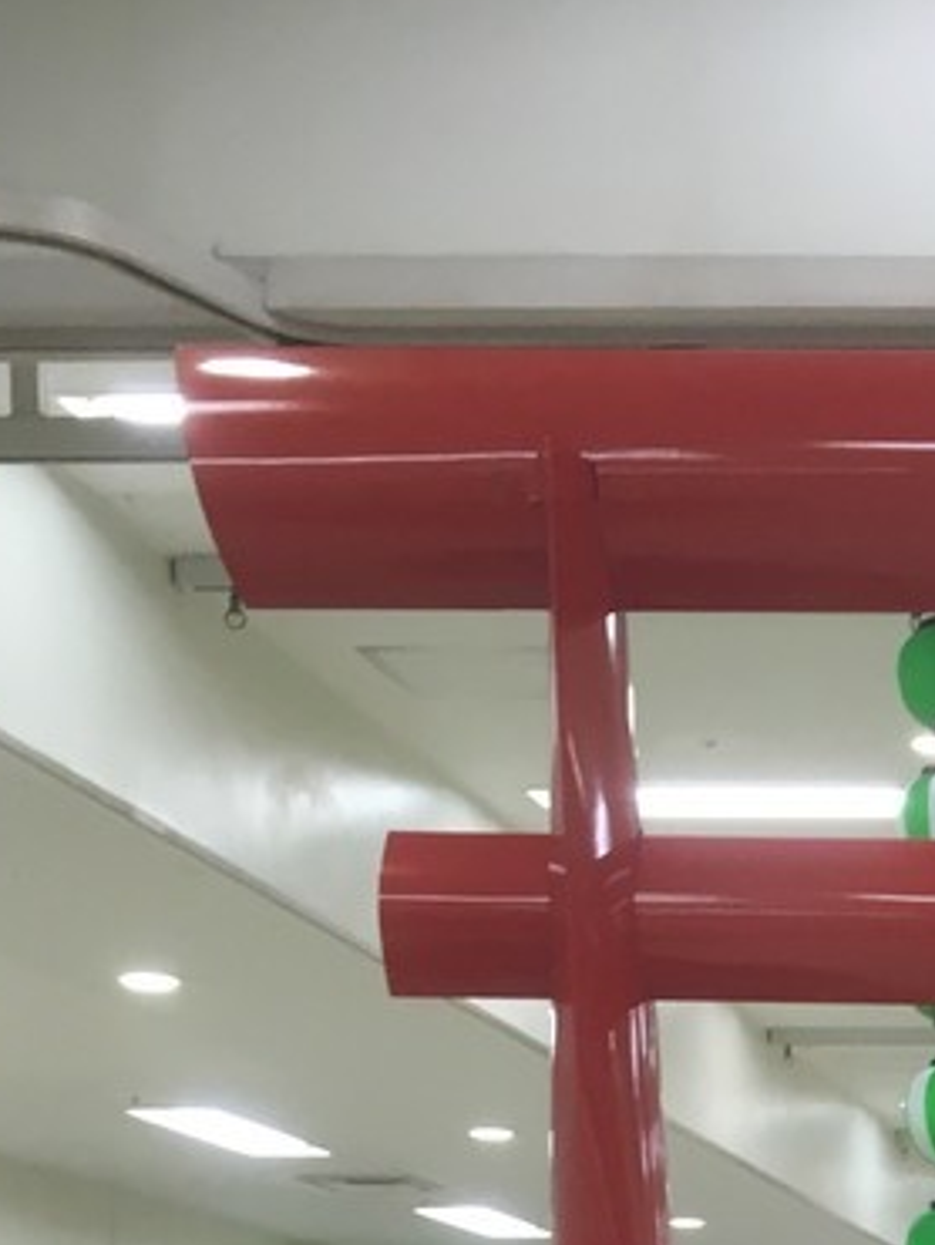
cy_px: 1723
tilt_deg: -3.5
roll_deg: -0.6
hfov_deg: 14.6
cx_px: 1413
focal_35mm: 94
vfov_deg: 18.9
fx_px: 3381
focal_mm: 4.15
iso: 32
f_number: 2.2
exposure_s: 1/40
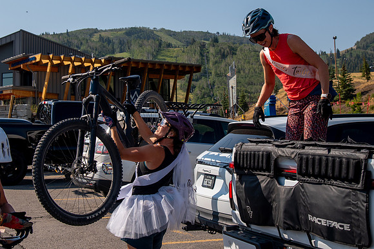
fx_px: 712
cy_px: 76
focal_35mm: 69
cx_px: 170
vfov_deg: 19.8
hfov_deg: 29.4
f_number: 7.1
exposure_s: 1/800
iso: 200
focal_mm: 46
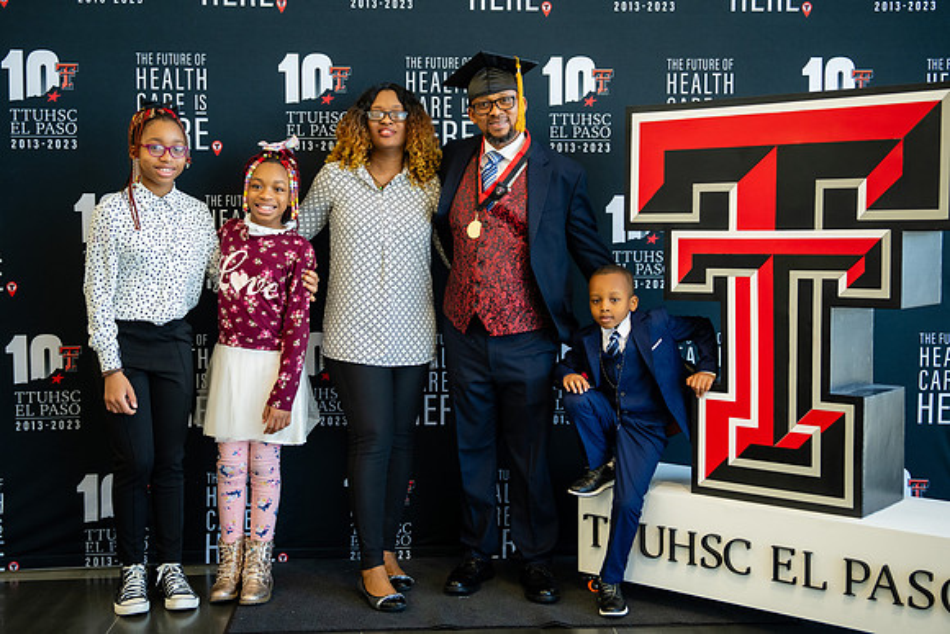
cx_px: 461
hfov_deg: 40.3
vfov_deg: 27.5
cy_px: 297
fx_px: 1294
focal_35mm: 49
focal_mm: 42
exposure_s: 1/125
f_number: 2.8
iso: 640
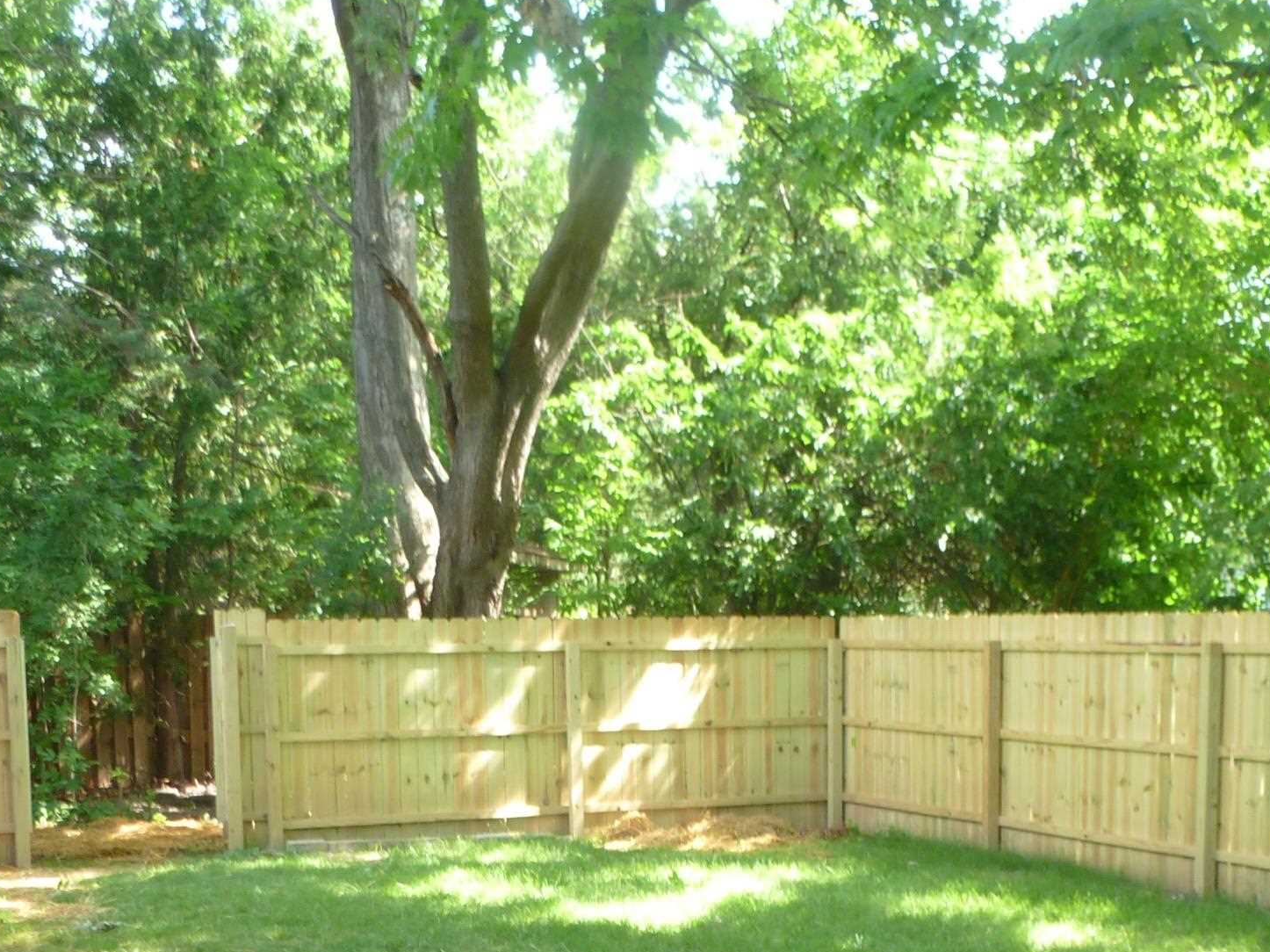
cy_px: 832
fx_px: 1871
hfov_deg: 37.5
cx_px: 679
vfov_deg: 27.6
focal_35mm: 51
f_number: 3.3
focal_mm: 4.3
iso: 100
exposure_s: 1/30
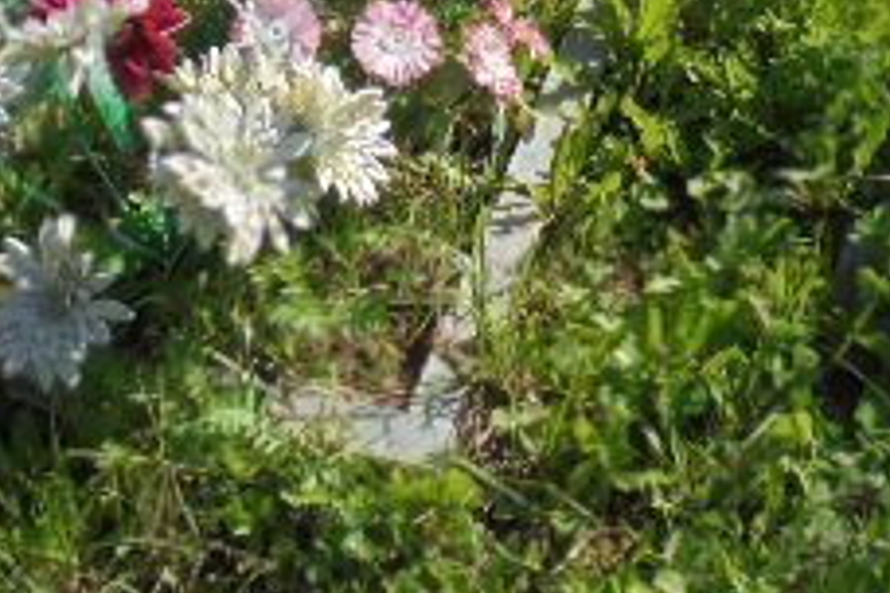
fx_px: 1879
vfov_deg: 17.0
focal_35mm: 76
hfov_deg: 26.6
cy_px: -156
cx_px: 496
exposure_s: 1/640
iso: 100
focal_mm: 4.6
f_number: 3.5
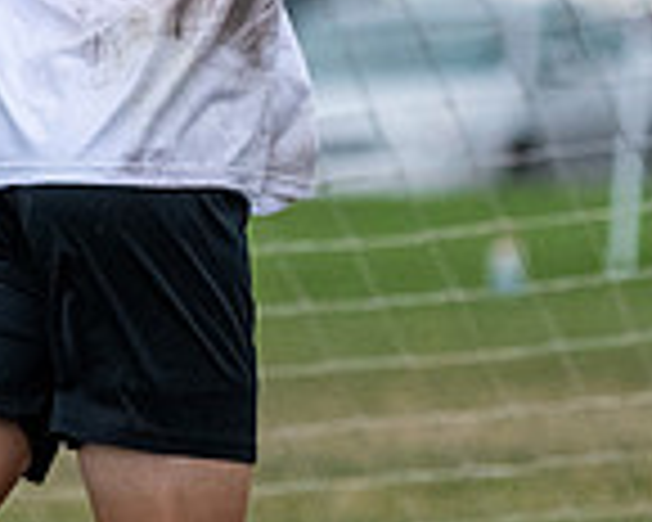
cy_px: 419
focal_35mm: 2307
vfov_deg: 0.7
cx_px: 425
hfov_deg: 0.8
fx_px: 44517
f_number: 5.6
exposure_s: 1/2000
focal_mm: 300
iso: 1600
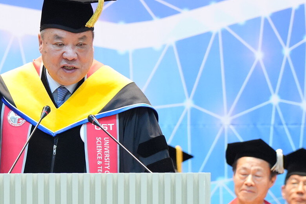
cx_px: 61
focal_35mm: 314
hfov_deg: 6.6
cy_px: 110
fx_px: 2668
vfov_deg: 4.4
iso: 3200
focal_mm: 116
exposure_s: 1/200
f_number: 3.2
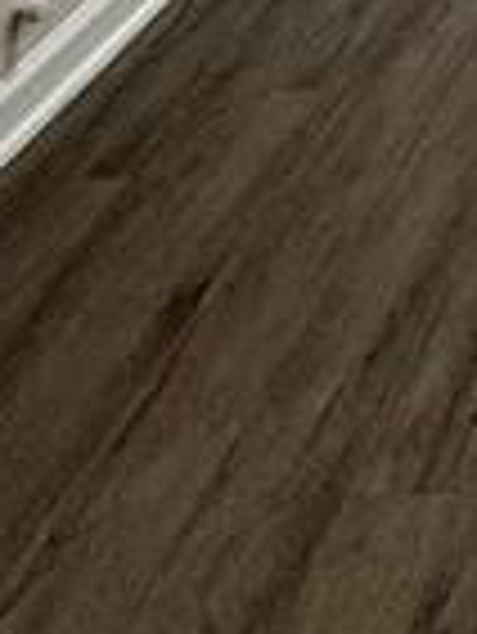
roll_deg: +1.0
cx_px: 1026
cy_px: -796
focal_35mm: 76
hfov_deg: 14.9
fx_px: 1394
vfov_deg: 16.0
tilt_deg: -1.9
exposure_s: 1/120
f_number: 2.2
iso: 200
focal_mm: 2.22
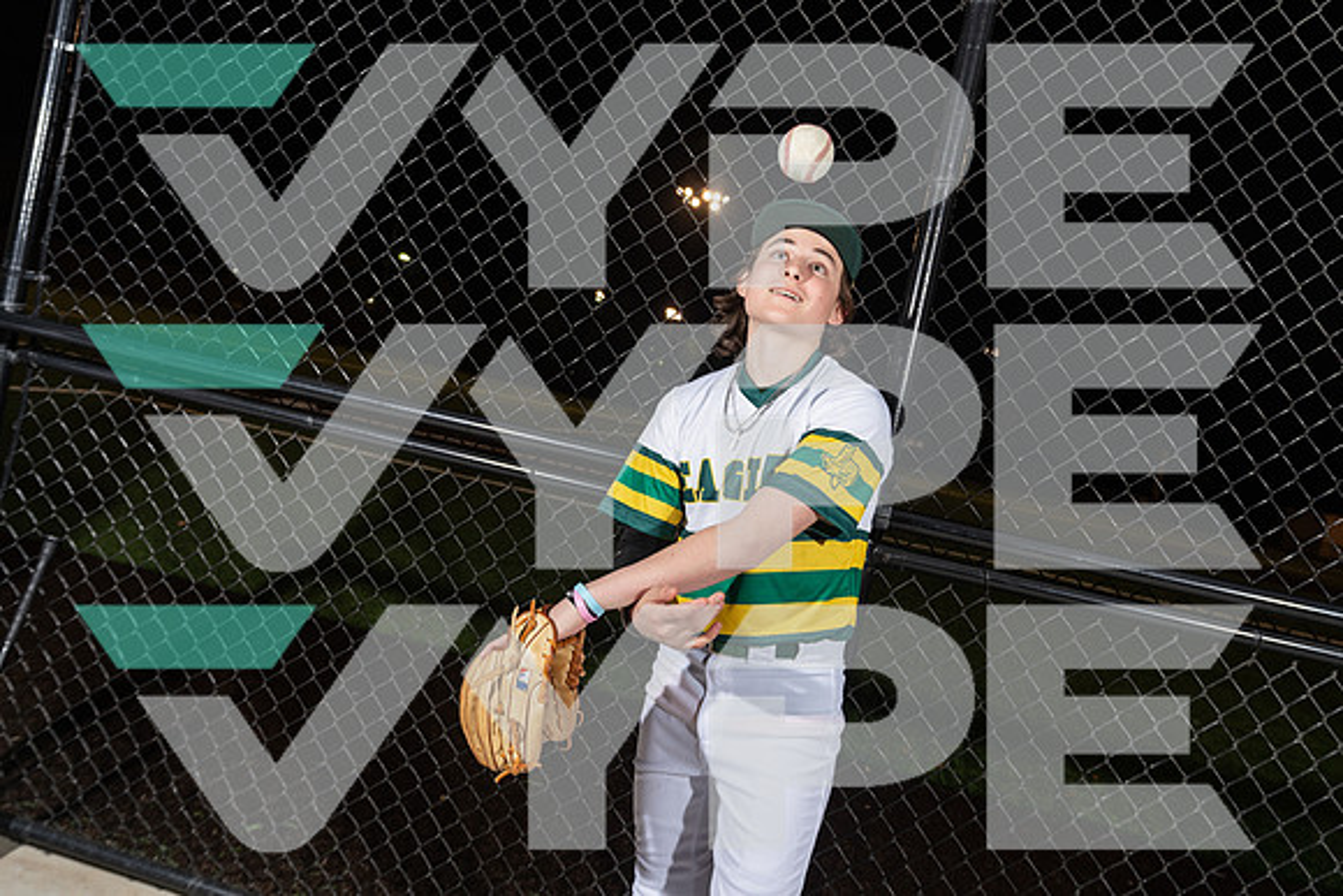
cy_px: 448
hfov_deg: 60.3
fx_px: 1157
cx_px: 672
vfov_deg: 42.3
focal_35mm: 31
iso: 125
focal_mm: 31
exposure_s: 1/125
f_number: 5.6
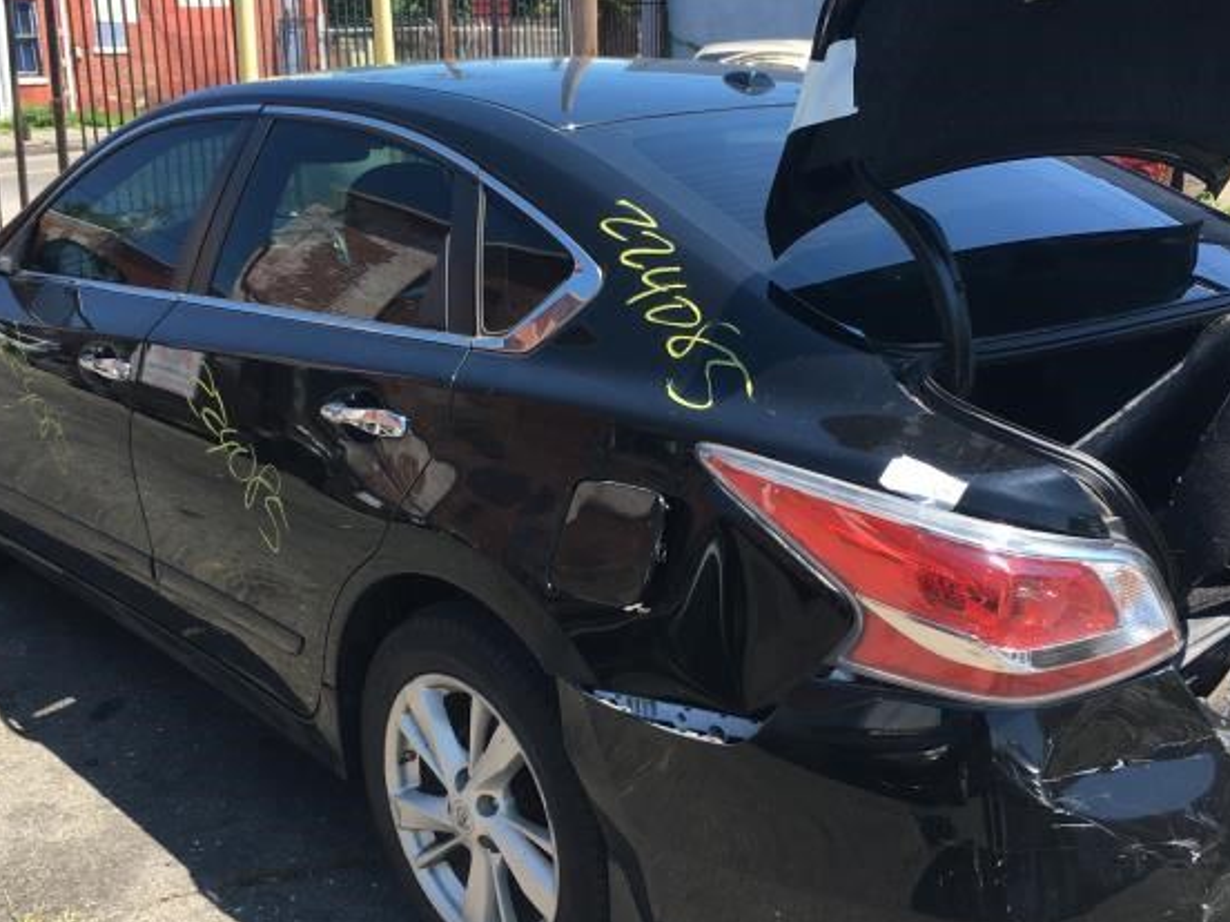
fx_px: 1492
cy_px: 468
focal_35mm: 42
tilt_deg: -12.1
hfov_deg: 44.7
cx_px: 544
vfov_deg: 34.3
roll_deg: +2.5
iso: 25
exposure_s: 1/450
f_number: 2.2
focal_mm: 4.15
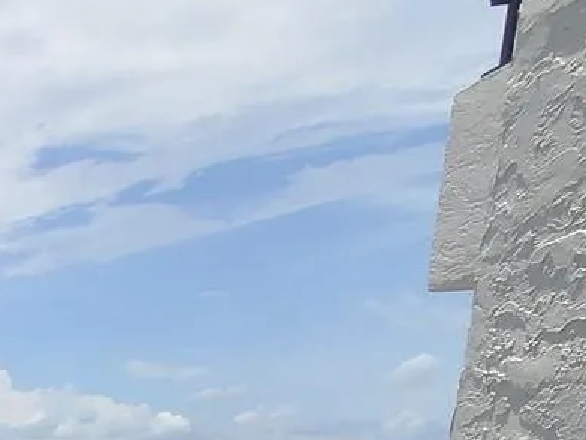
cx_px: -451
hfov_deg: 22.4
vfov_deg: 20.8
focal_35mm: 53
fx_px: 897
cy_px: 753
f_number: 2.2
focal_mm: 2.2
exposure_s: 1/2352
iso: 50
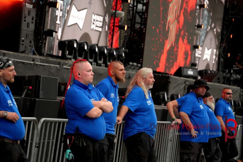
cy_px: 81
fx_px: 1336
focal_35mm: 198
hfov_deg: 10.4
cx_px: 122
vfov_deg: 6.9
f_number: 5.6
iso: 400
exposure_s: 1/250
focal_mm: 132
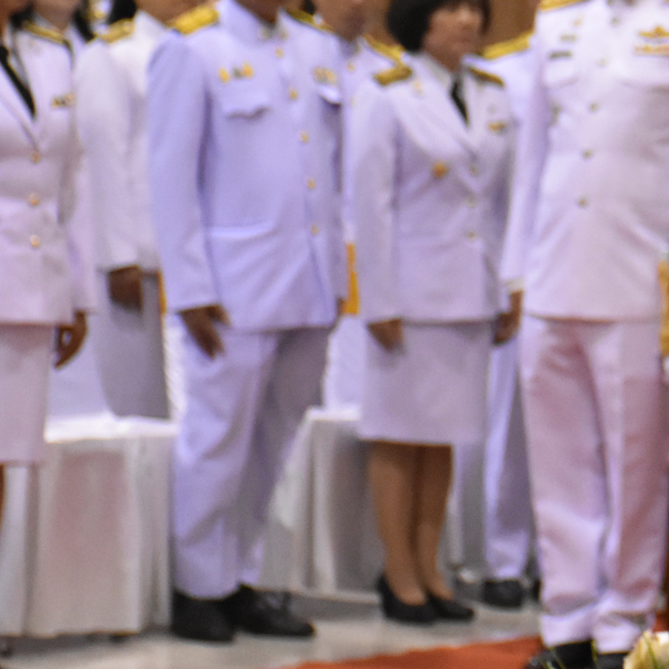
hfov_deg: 7.2
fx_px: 5138
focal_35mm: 235
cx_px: 1233
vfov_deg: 7.4
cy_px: 42
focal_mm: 50
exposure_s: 1/80
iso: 3200
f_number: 4.8
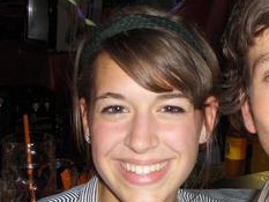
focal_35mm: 71
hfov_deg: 26.7
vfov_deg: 20.6
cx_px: 226
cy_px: 143
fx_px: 552
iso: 100
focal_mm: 5.8
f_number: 2.6
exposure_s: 1/60
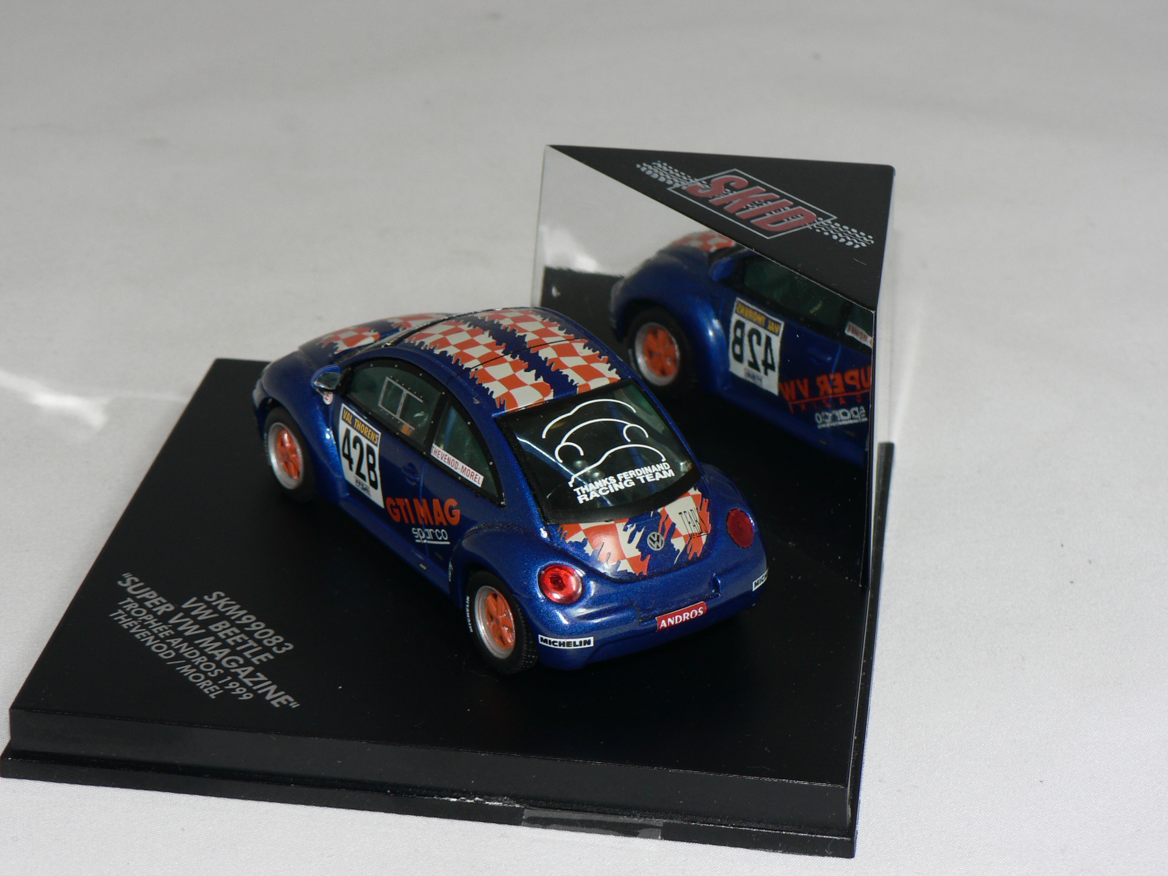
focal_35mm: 84
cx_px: 584
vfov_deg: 17.6
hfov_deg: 23.3
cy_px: 438
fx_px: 2834
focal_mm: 14
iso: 80
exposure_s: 1/60
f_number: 4
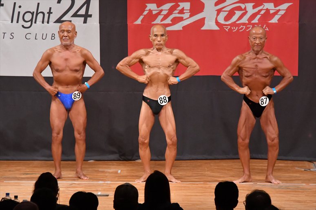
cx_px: 158
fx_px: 2369
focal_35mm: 270
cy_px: 105
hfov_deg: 7.6
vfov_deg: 5.1
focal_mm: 180
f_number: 5.6
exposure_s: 1/400
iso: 8000
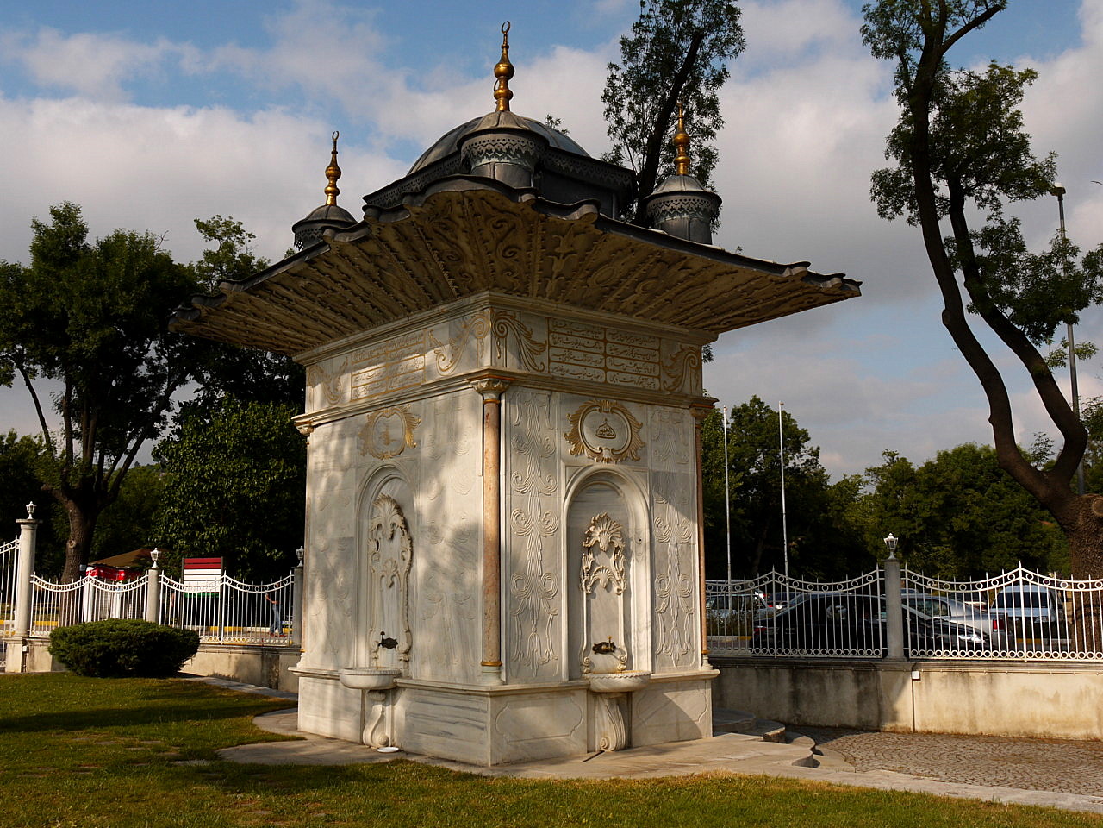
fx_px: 1147
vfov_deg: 39.7
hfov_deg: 51.4
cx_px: 552
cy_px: 414
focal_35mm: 36
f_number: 10
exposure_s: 1/400
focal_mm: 18
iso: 100
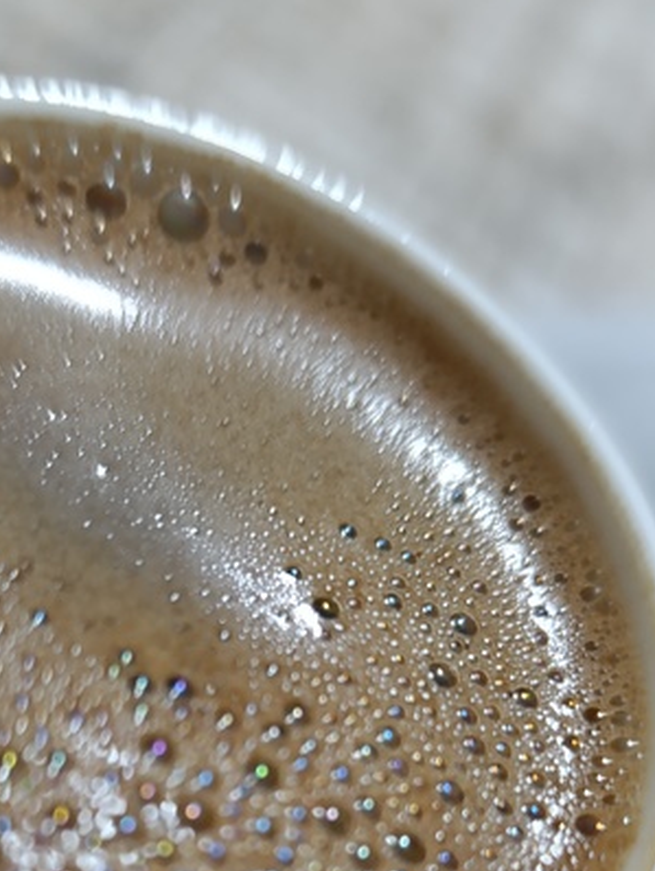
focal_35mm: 53
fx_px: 1336
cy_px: 781
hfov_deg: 27.4
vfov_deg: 34.2
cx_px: 210
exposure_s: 1/25
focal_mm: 6.14
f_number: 1.6
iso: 2000
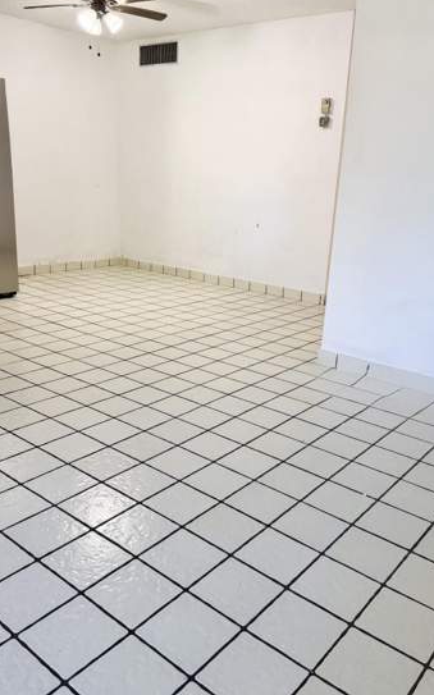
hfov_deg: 41.8
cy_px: 337
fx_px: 568
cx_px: 223
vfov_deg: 62.9
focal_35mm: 30
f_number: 1.78
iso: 200
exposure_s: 1/126
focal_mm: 6.76
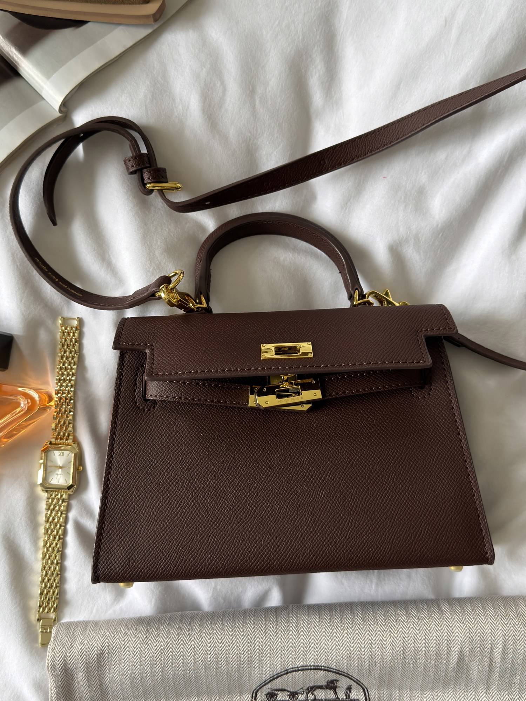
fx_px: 709
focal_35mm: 35
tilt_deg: -88.8
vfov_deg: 52.6
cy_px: 350
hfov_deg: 40.7
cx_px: 263
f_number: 1.78
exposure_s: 1/60
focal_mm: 6.76
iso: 200
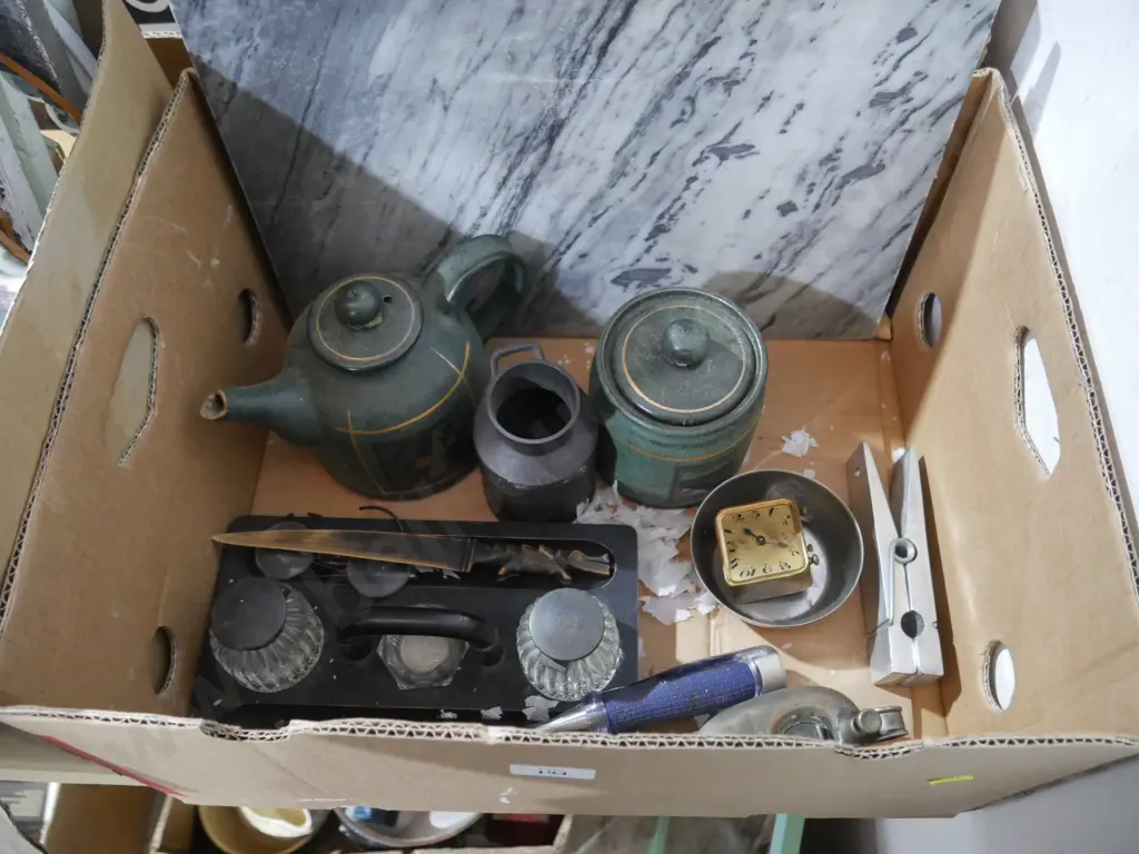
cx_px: 570
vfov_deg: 49.7
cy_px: 427
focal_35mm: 28
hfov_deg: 63.4
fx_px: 921
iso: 3200
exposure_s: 1/50
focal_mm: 14
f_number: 3.5
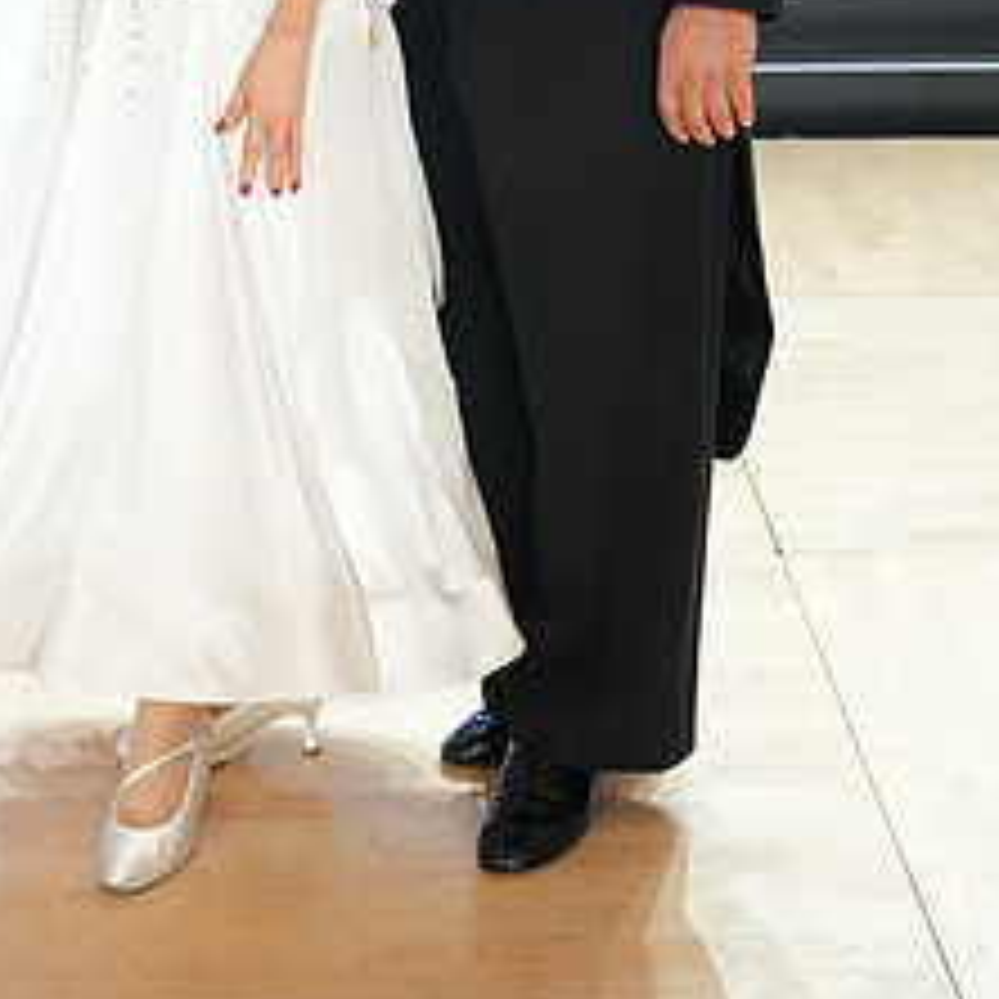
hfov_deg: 19.2
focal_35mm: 91
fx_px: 2957
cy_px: -234
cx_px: 412
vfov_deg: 18.1
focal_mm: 40.7
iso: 3200
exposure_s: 1/400
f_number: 5
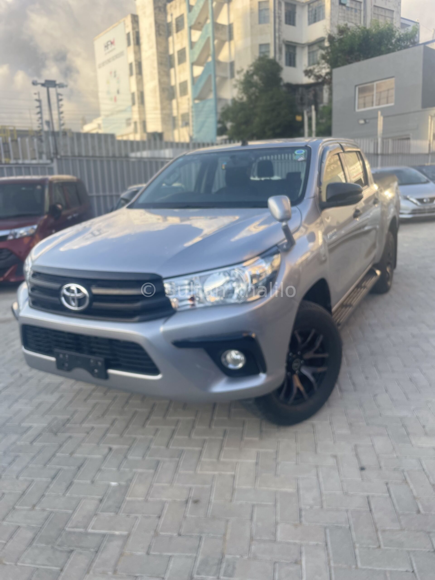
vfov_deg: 67.3
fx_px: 436
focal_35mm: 26
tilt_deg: -12.0
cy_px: 290
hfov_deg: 53.1
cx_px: 218
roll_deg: +2.1
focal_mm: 4.2
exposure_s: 1/636
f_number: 1.6
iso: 50
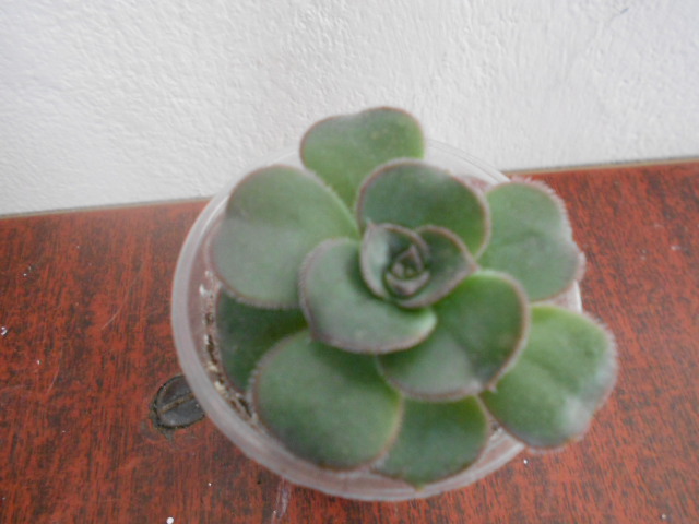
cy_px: 262
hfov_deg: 61.7
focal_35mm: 29
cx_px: 350
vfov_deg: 48.2
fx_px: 586
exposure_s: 1/30
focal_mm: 5.3
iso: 400
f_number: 3.4
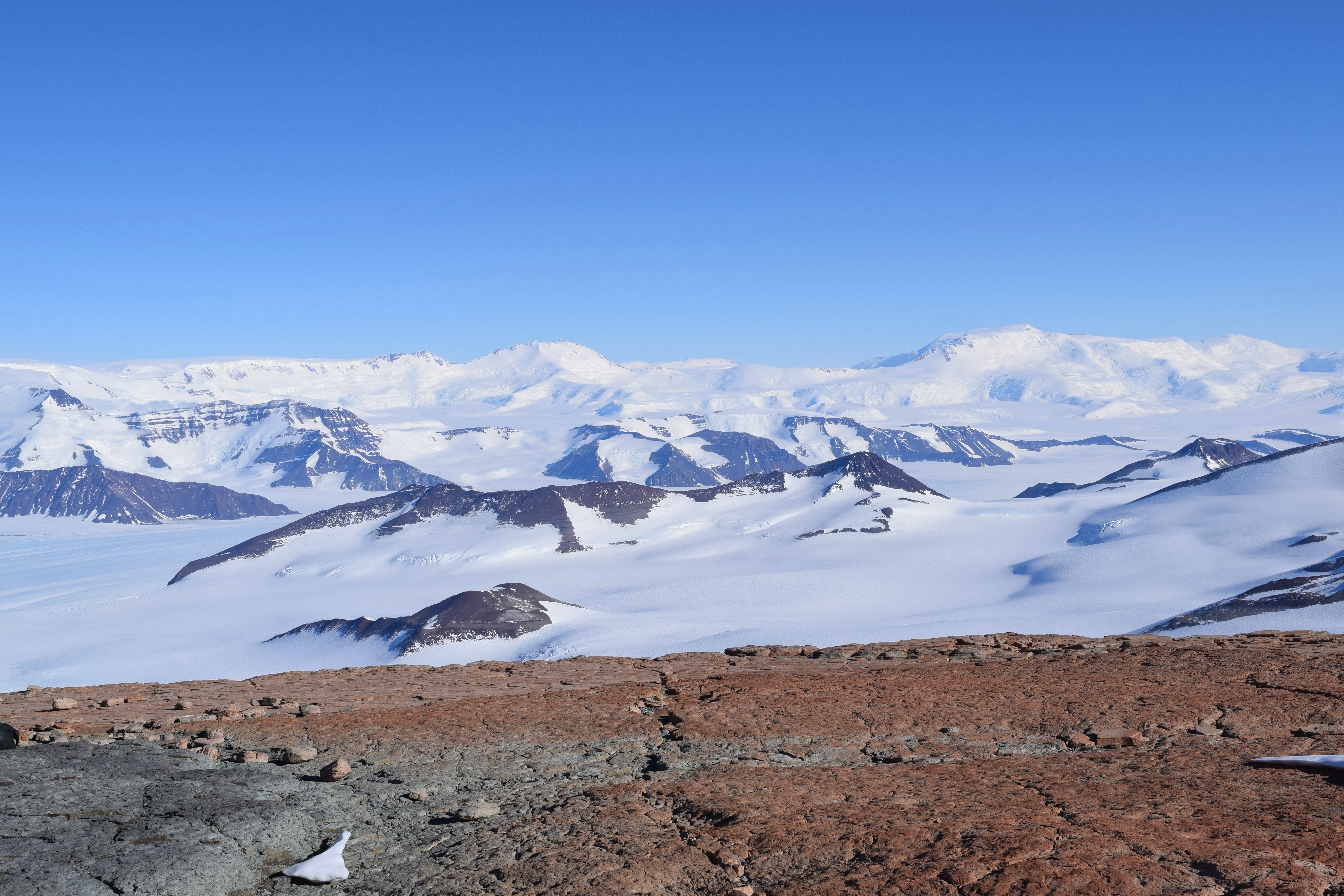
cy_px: 448
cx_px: 672
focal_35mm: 45
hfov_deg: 43.6
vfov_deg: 29.9
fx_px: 1680
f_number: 14
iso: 200
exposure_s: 1/800
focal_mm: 30
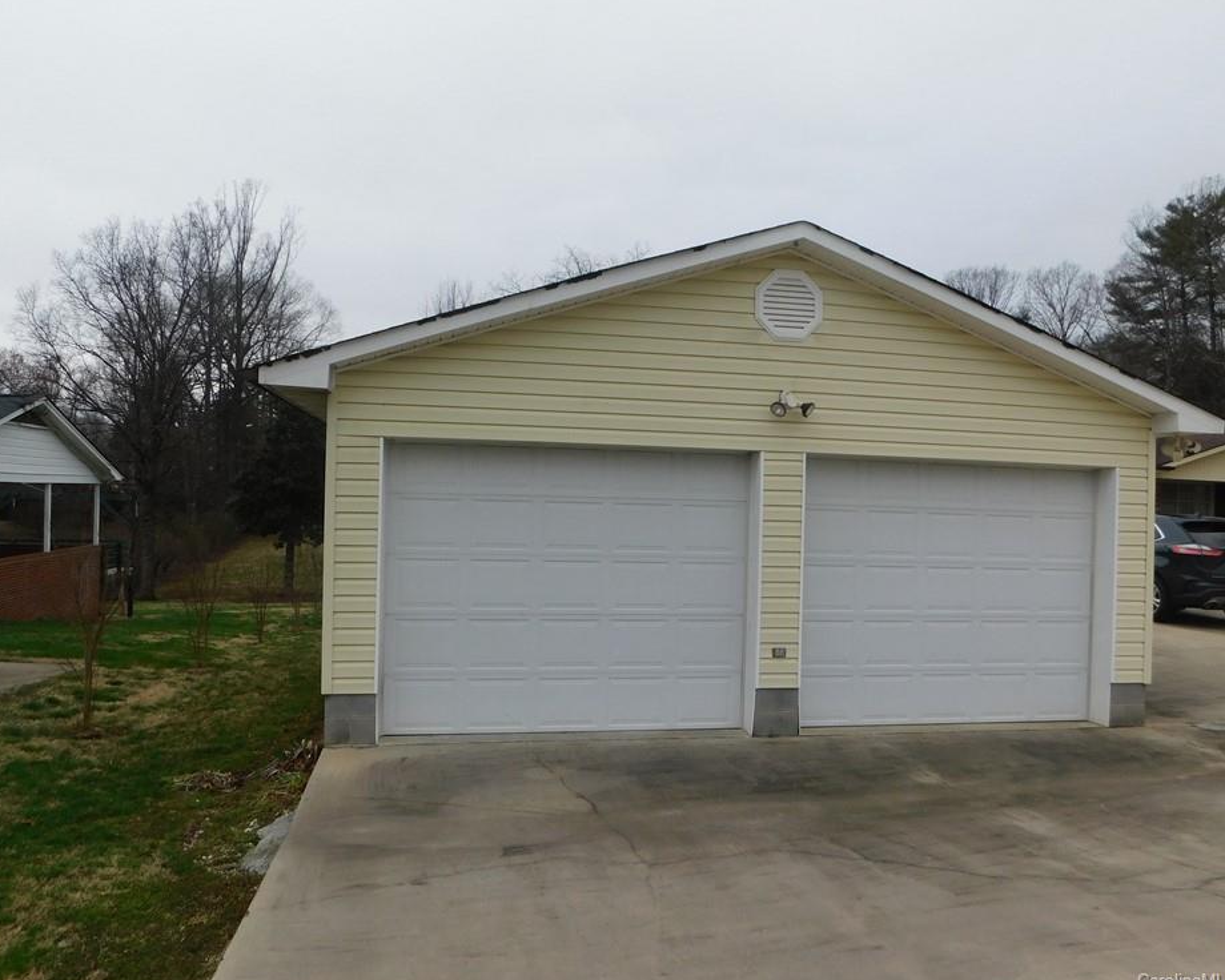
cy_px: 482
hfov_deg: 68.1
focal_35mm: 25
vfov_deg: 56.8
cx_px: 609
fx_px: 906
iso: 125
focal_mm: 4
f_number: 3
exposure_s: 1/800
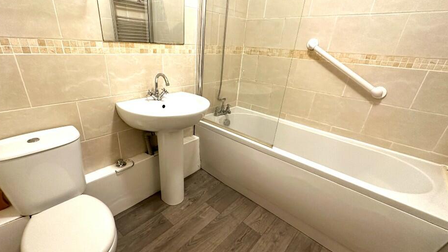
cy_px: 136
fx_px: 202
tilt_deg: -25.3
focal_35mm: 17
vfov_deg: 63.8
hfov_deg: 95.7
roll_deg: -2.7
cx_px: 204
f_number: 2.2
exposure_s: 1/50
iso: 640
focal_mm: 2.22
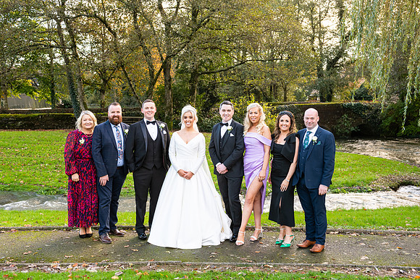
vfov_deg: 35.1
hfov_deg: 50.7
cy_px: 140
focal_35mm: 38
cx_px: 210
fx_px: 443
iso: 640
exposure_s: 1/160
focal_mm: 38
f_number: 6.3
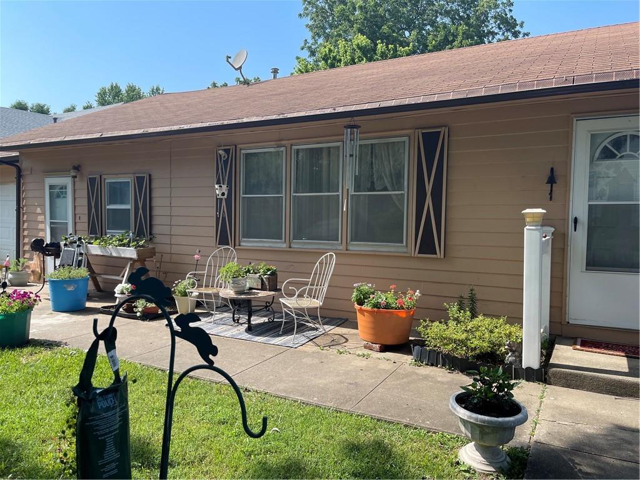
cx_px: 320
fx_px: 481
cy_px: 240
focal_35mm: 26
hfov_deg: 67.3
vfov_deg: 53.1
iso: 32
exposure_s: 1/1403
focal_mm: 5.1
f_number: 1.6
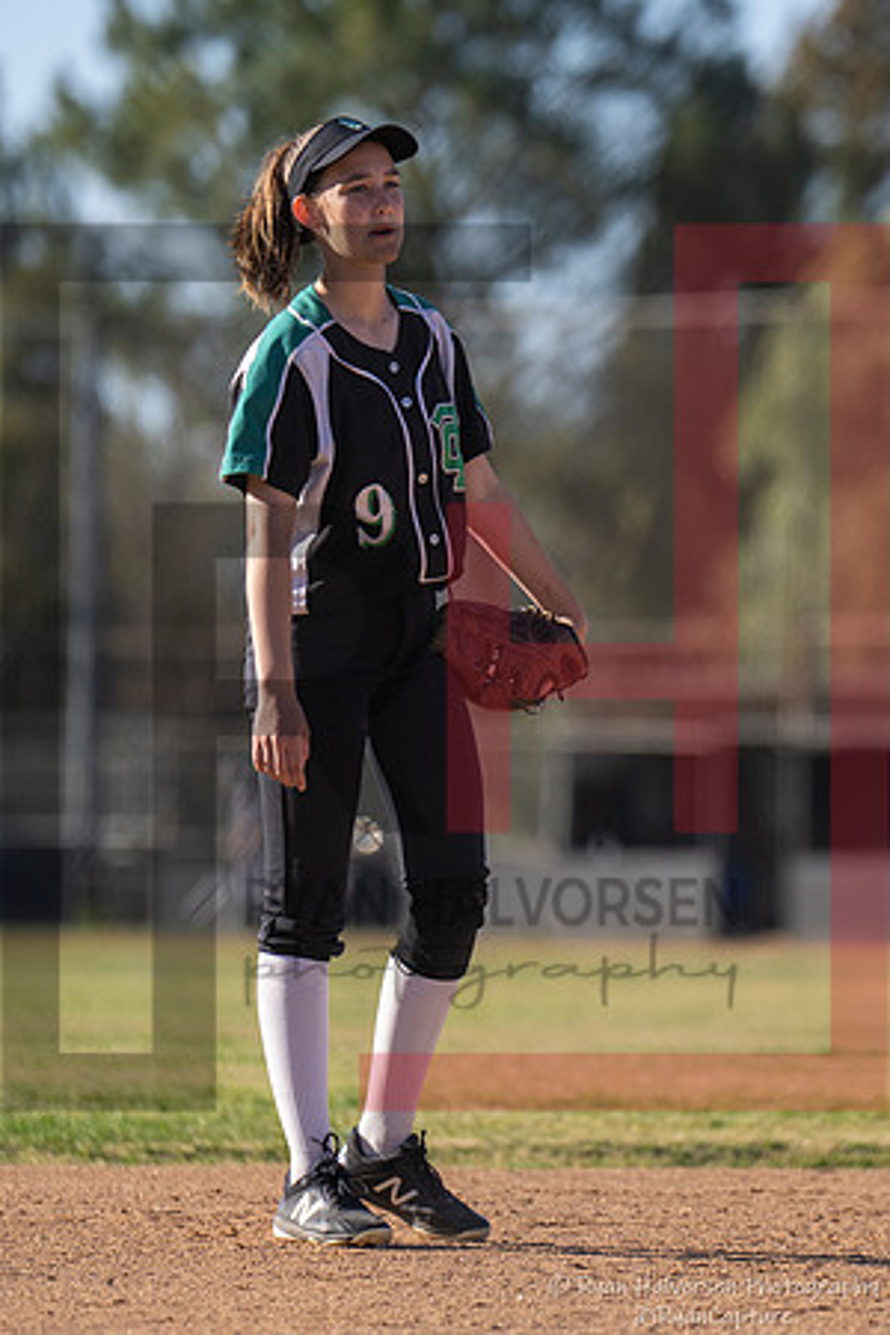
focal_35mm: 408
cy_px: 509
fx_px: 15113
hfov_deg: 3.4
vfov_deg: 5.1
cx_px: 848
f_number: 2.8
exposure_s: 1/2500
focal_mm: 200
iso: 200
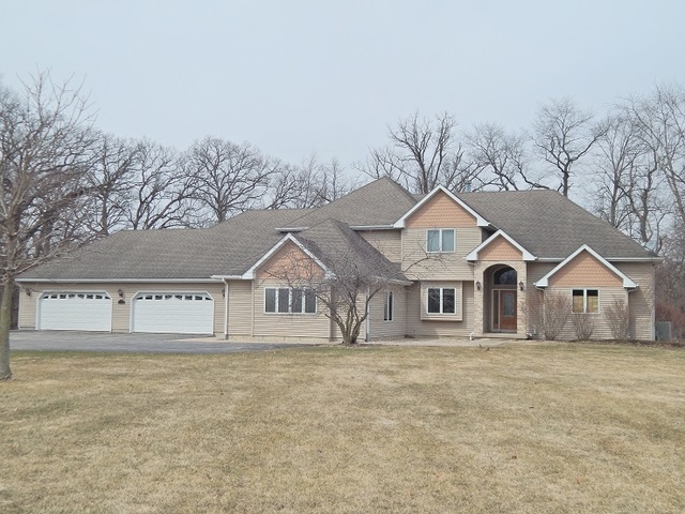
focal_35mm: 38
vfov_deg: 37.7
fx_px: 752
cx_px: 342
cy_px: 257
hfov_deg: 49.0
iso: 125
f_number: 6.9
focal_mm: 6.8
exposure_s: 1/500
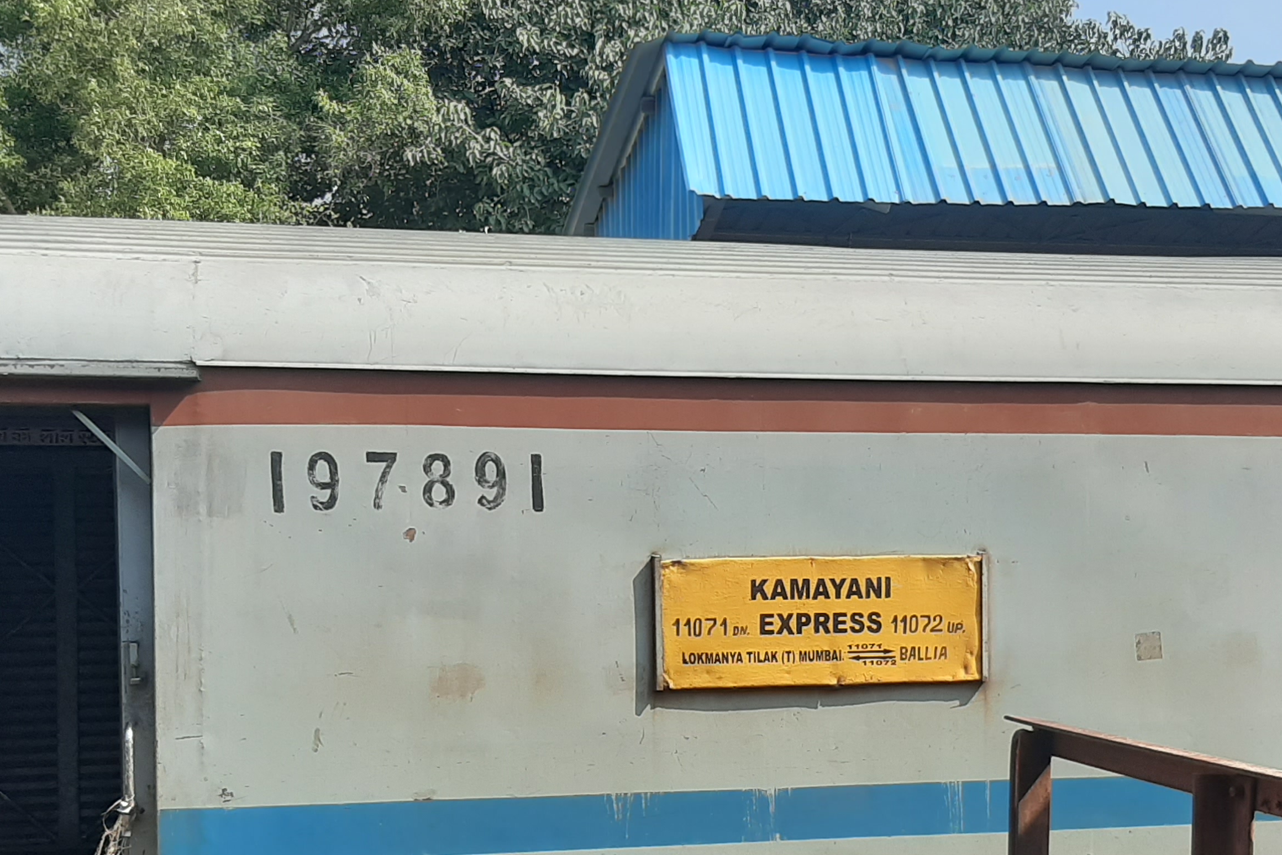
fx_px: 1674
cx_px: 740
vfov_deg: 28.3
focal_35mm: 47
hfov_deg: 41.8
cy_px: 611
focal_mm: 3.93
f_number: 1.7
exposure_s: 1/1701
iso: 40
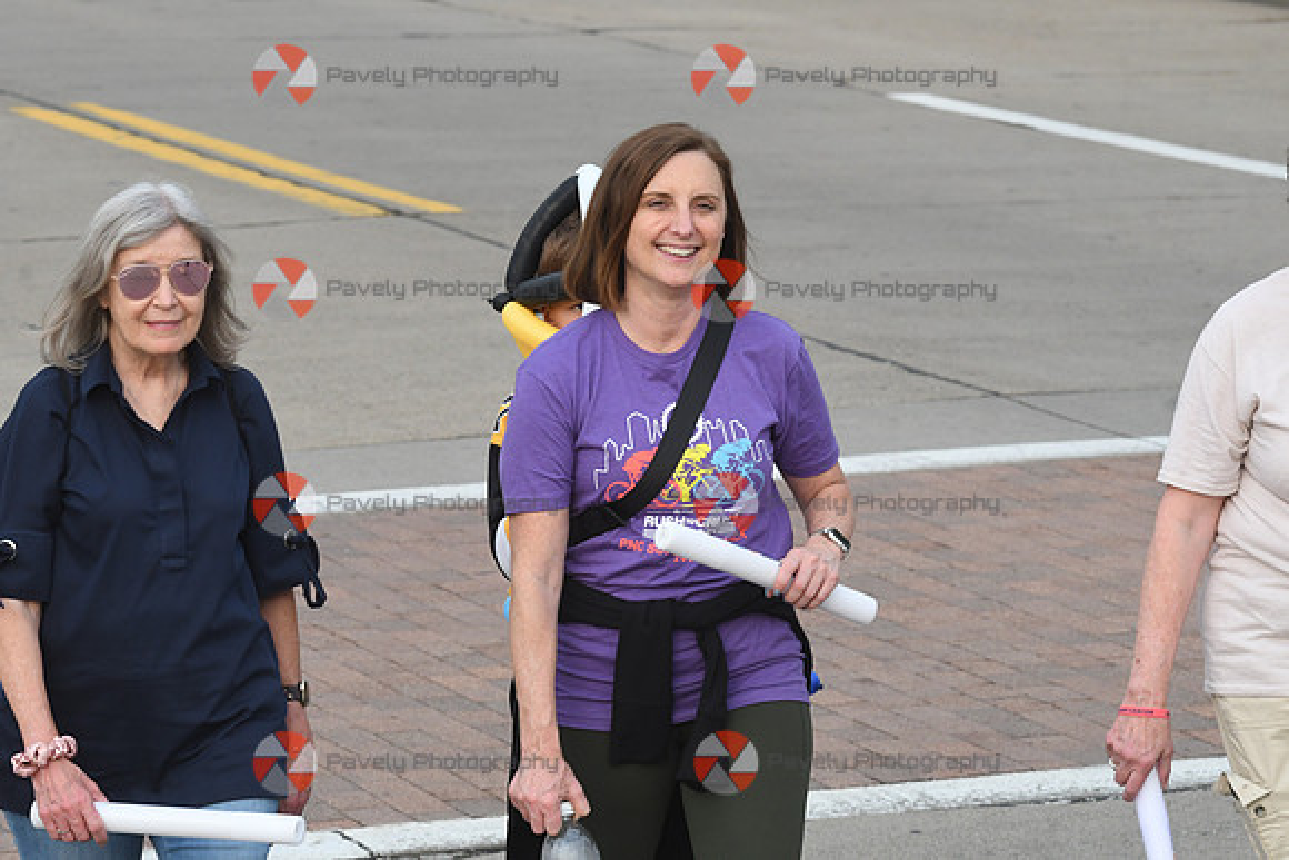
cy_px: 430
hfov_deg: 8.6
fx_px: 8595
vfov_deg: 5.7
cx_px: 644
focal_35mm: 240
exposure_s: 1/250
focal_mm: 160
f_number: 9
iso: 1250
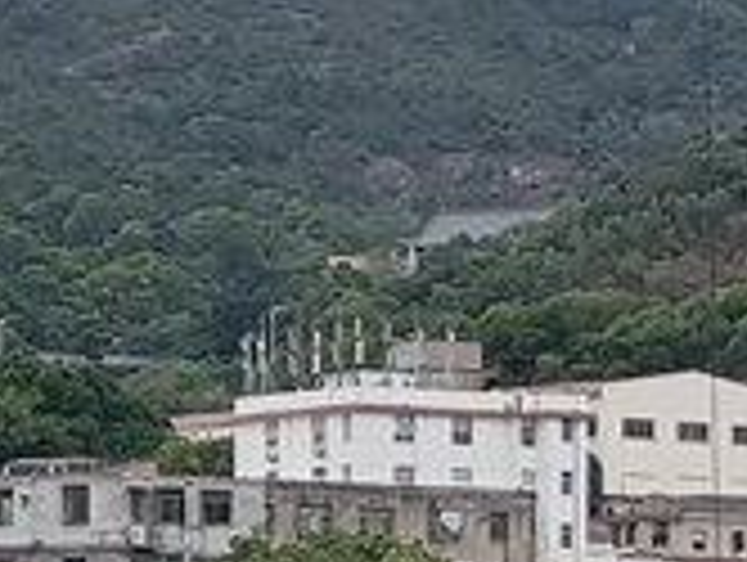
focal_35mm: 223
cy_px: 778
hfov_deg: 8.9
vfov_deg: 6.6
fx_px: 4819
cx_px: 396
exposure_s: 1/932
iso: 105
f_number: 1.8
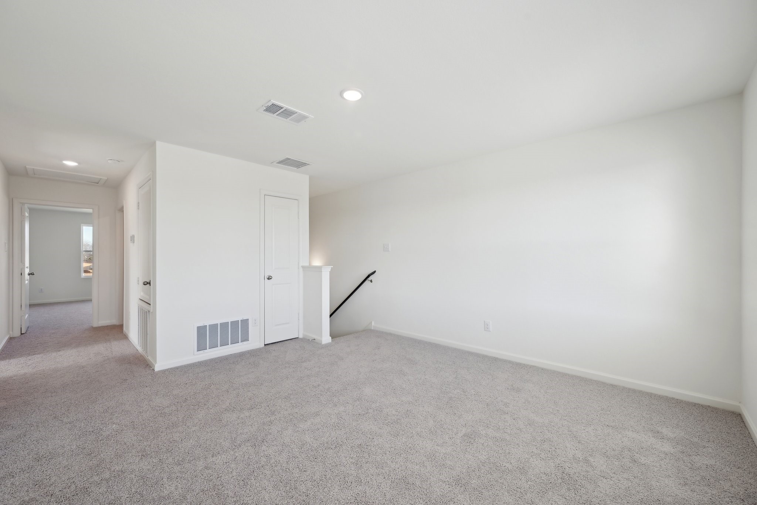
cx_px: 378
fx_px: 294
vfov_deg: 81.3
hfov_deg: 104.2
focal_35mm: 14
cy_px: 252
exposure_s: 1/25
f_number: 8
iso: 160
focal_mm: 14
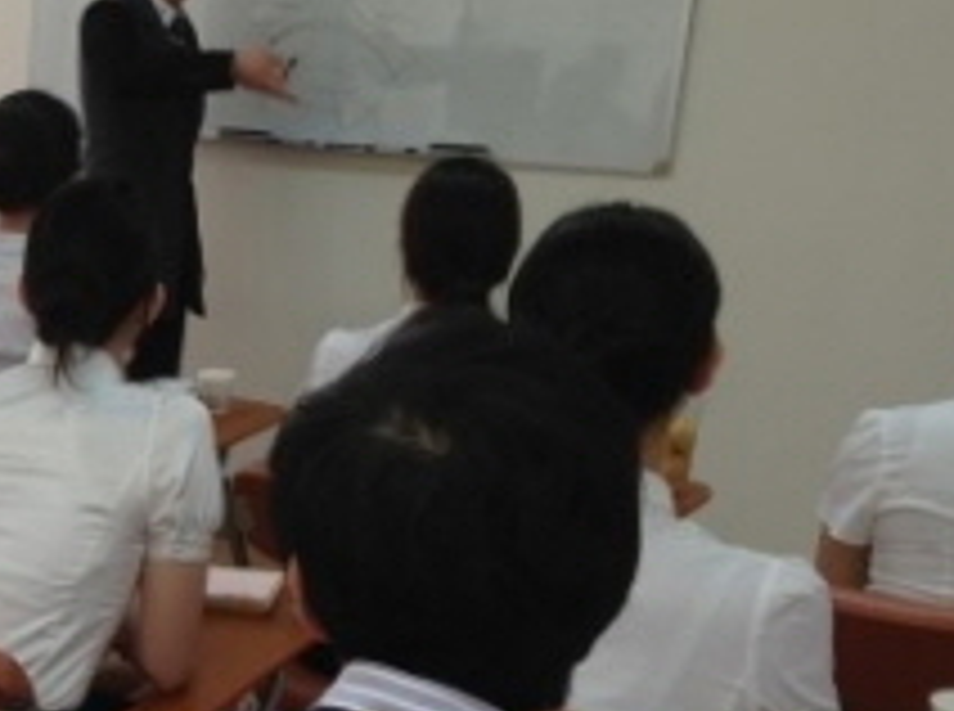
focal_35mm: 78
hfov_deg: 23.9
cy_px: 540
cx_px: -27
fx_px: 2145
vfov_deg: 18.7
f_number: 2.4
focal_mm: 4.13
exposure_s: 1/60
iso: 64
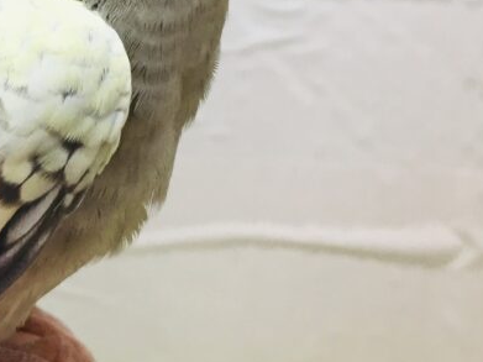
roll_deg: +0.3
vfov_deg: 16.2
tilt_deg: -7.8
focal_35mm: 89
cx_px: -83
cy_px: -6
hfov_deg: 20.7
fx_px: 1241
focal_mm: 4.15
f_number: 2.2
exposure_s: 1/30
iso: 40
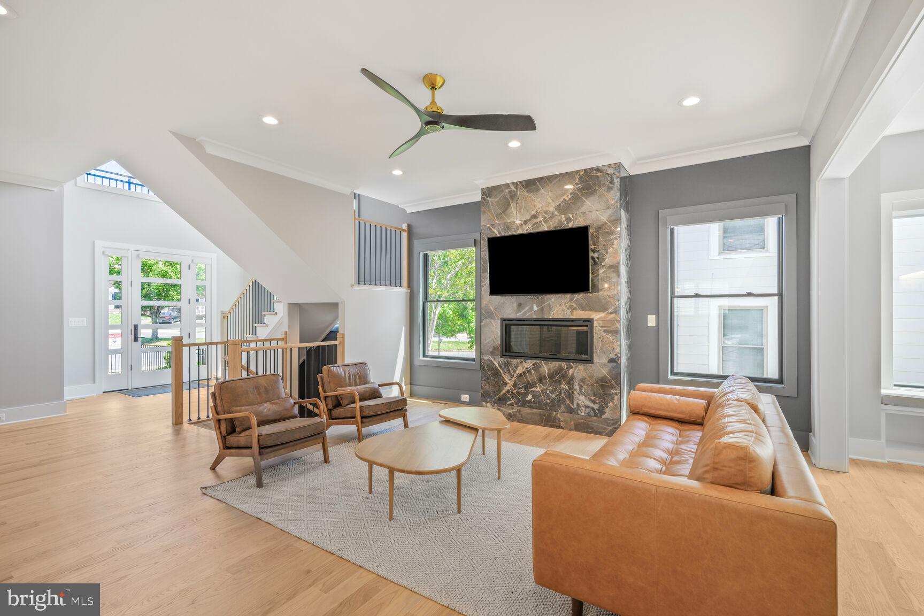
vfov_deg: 72.1
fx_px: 423
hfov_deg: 95.0
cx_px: 462
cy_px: 308
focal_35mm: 16
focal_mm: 16.5
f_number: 8
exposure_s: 1/6
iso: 200
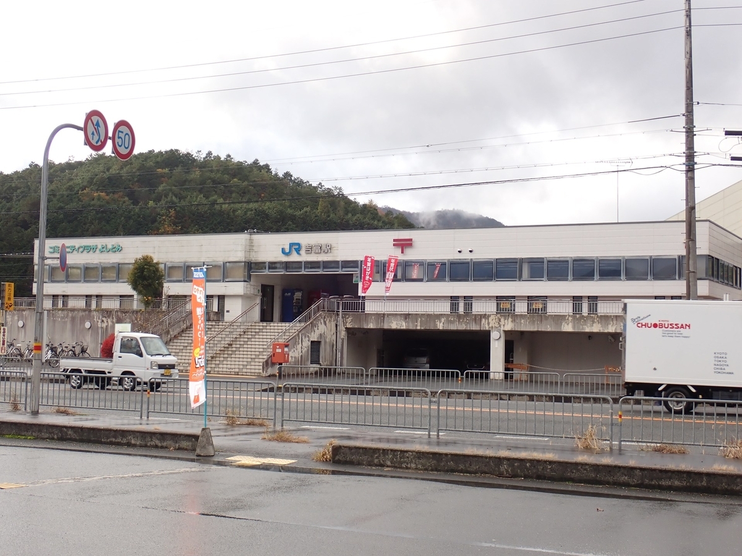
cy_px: 278
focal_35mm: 50
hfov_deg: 38.2
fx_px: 1072
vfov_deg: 29.1
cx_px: 371
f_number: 4.5
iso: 100
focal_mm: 9.01
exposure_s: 1/320
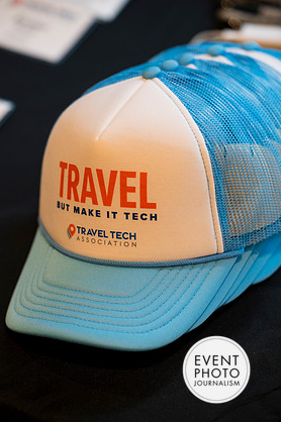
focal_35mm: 125
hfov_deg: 10.9
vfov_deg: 16.4
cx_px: 131
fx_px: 1466
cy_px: 208
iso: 640
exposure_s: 1/200
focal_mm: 116
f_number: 3.2
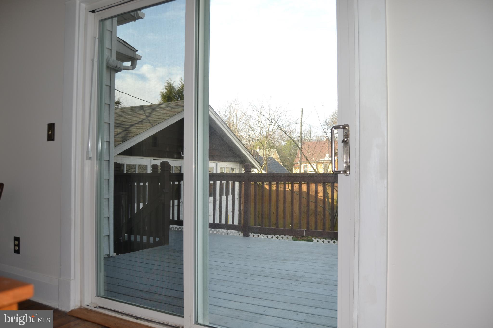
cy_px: 164
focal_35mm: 27
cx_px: 246
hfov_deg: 67.4
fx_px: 370
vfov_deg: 47.9
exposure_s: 1/200
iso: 100
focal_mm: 18
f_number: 4
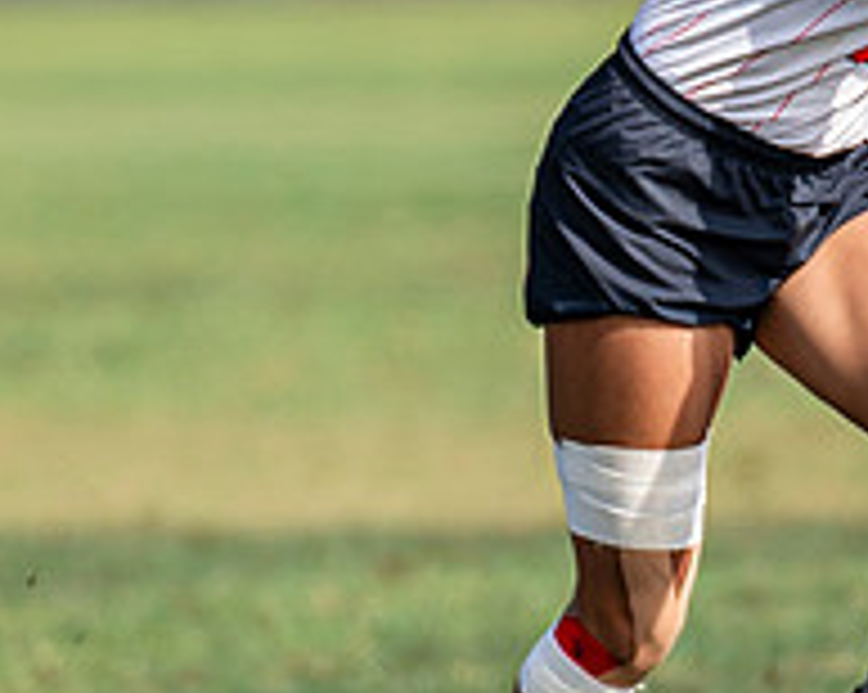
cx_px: 609
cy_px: 185
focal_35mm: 1928
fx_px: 49479
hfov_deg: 1.0
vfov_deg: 0.8
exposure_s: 1/1250
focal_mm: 300
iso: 100
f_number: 3.2
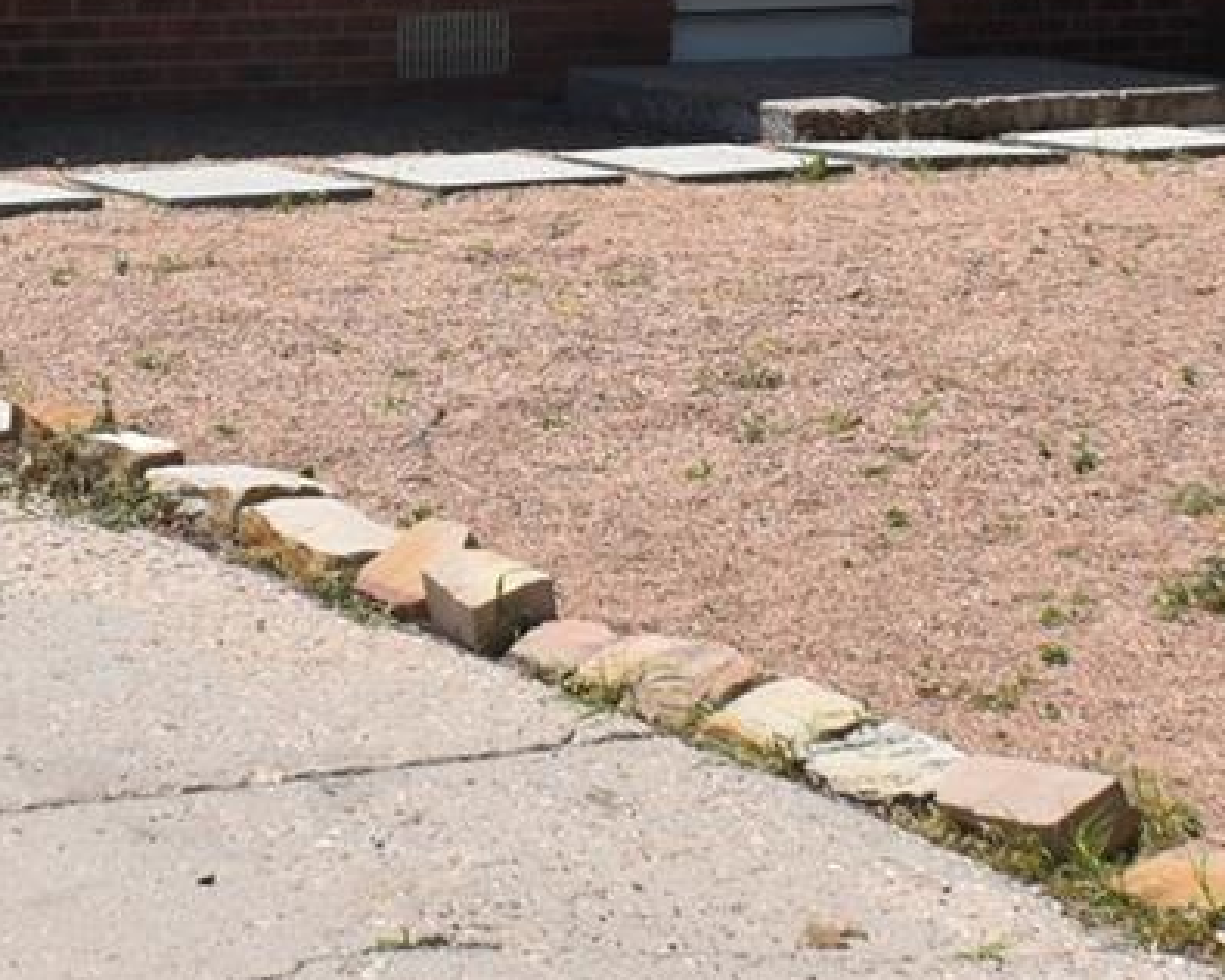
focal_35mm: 171
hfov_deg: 11.2
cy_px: -378
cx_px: 195
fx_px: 6200
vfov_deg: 8.9
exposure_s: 1/200
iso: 100
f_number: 10
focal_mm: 30
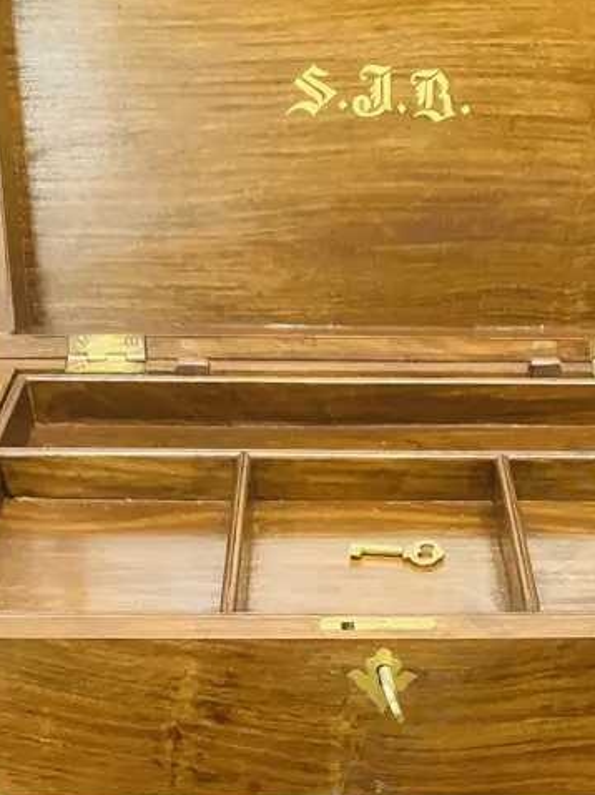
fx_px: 1376
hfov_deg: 24.3
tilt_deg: -36.6
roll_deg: -1.7
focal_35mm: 60
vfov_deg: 30.3
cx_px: 384
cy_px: 760
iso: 320
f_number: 1.8
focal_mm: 3.99
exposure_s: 1/33
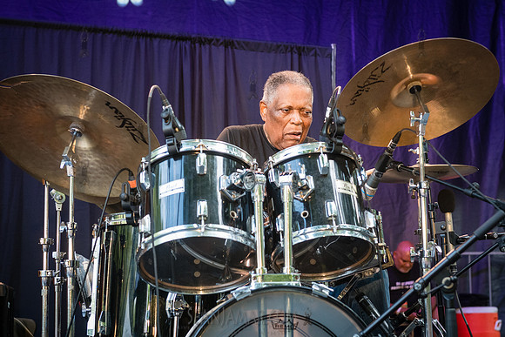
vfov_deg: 18.0
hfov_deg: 26.8
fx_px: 1061
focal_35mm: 76
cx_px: 268
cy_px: 178
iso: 2000
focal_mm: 58
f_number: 4.5
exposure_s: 1/400
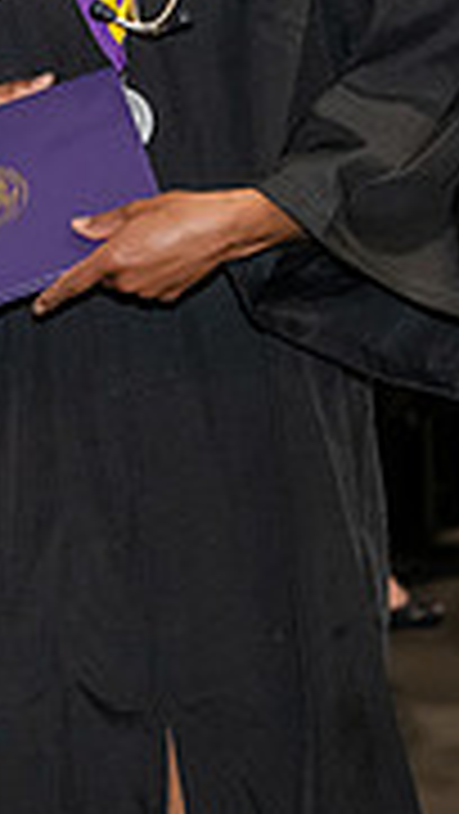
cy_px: -20
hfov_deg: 5.1
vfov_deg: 9.1
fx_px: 5078
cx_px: -495
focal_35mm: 235
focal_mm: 70
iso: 2500
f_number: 5
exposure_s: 1/200
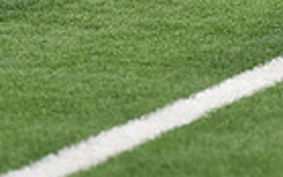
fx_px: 3117
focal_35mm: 404
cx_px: 312
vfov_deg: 3.2
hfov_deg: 5.2
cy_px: -196
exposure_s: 1/500
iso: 2200
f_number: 2.8
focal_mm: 95
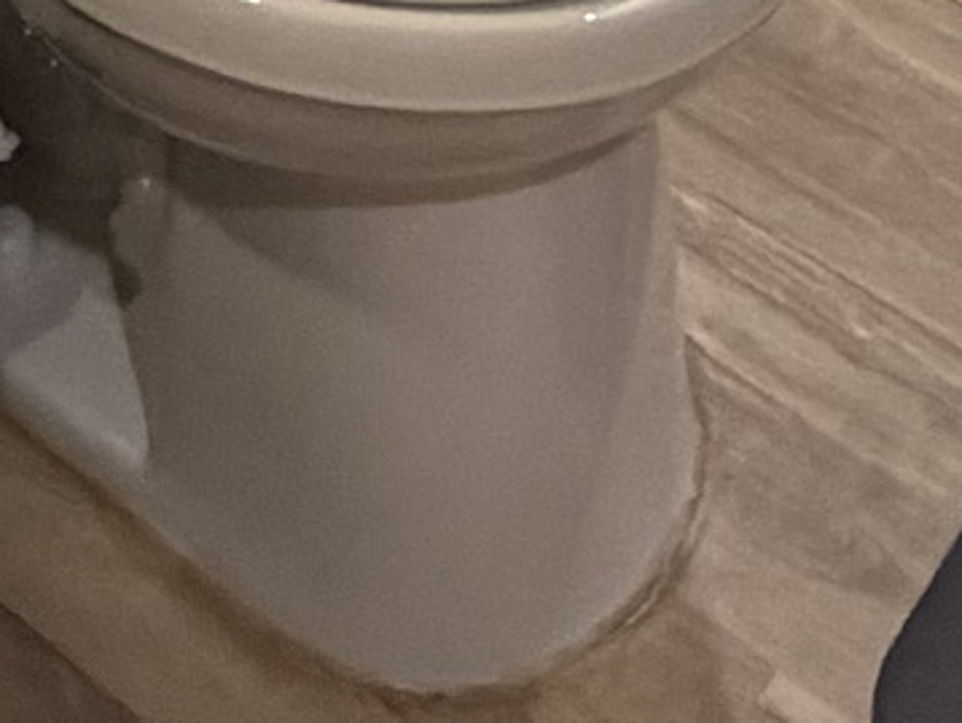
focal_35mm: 111
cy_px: -1962
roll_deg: +1.2
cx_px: 830
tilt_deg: -12.4
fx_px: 3087
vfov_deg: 8.6
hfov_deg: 17.5
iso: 250
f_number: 2.2
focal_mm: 2.22
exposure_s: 1/60
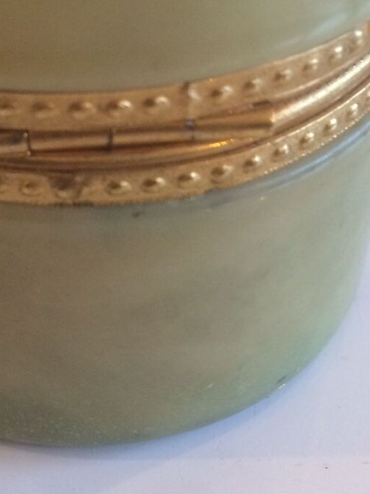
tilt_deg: -43.6
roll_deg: +1.4
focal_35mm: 70
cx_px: 81
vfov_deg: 27.7
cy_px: 205
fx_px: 998
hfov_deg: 20.8
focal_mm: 4.15
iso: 200
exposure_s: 1/33
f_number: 2.2
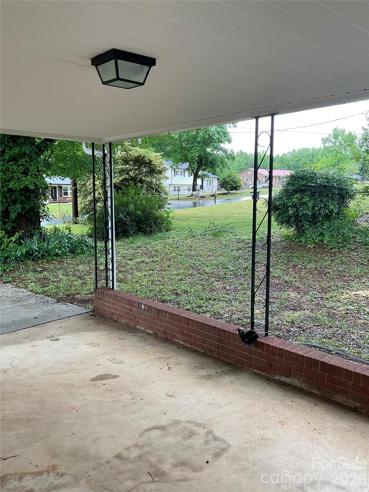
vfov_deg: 61.7
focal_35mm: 29
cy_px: 246
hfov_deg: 48.2
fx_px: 412
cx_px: 184
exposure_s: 1/120
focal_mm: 3
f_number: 1.8
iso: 25
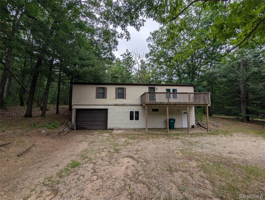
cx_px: 132
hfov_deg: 110.5
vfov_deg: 94.6
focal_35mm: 12
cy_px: 100
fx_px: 92
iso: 43
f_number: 1.7
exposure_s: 1/1887
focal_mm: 2.02
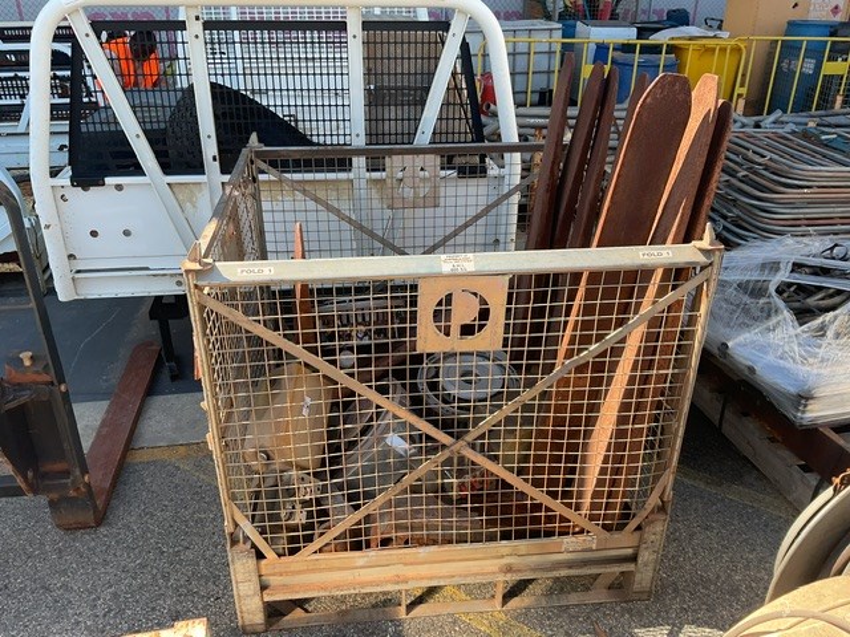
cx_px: 425
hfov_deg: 61.7
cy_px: 318
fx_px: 712
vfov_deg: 48.2
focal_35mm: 29
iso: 16
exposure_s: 1/335
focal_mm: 3
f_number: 1.8
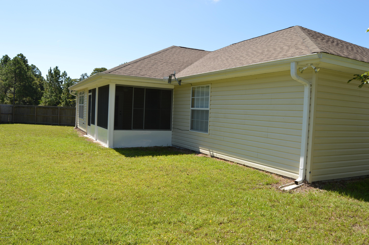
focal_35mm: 27
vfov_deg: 47.8
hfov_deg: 67.4
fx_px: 276
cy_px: 122
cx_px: 184
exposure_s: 1/200
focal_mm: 18
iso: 100
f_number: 8
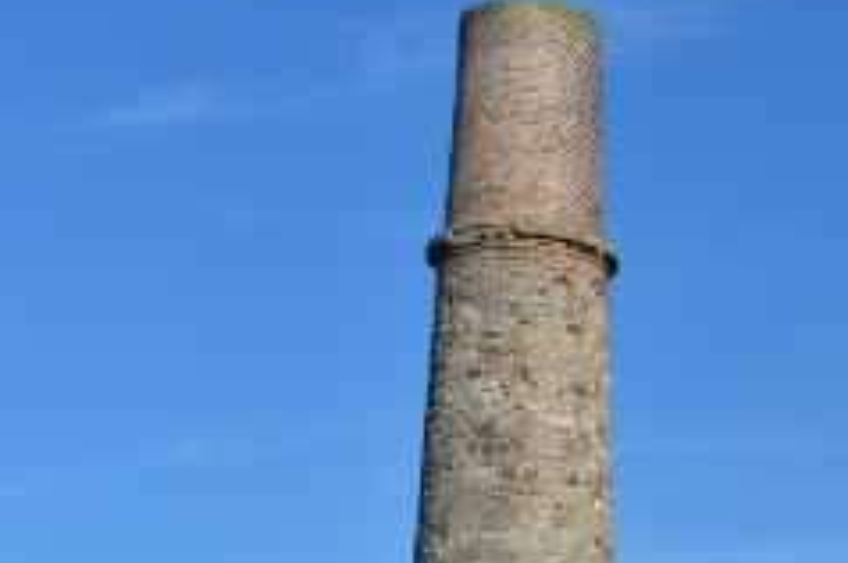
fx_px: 2658
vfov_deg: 11.9
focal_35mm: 113
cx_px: 1137
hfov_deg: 17.0
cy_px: 652
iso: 200
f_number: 8
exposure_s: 1/250
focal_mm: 28
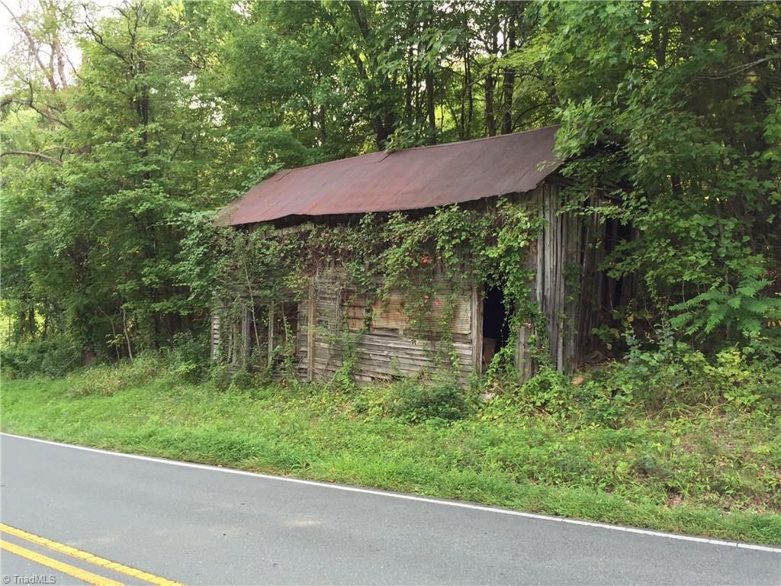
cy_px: 293
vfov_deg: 48.2
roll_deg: +2.3
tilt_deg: +2.1
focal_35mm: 29
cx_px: 390
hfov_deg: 61.7
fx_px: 654
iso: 40
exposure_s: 1/120
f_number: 2.2
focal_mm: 4.15
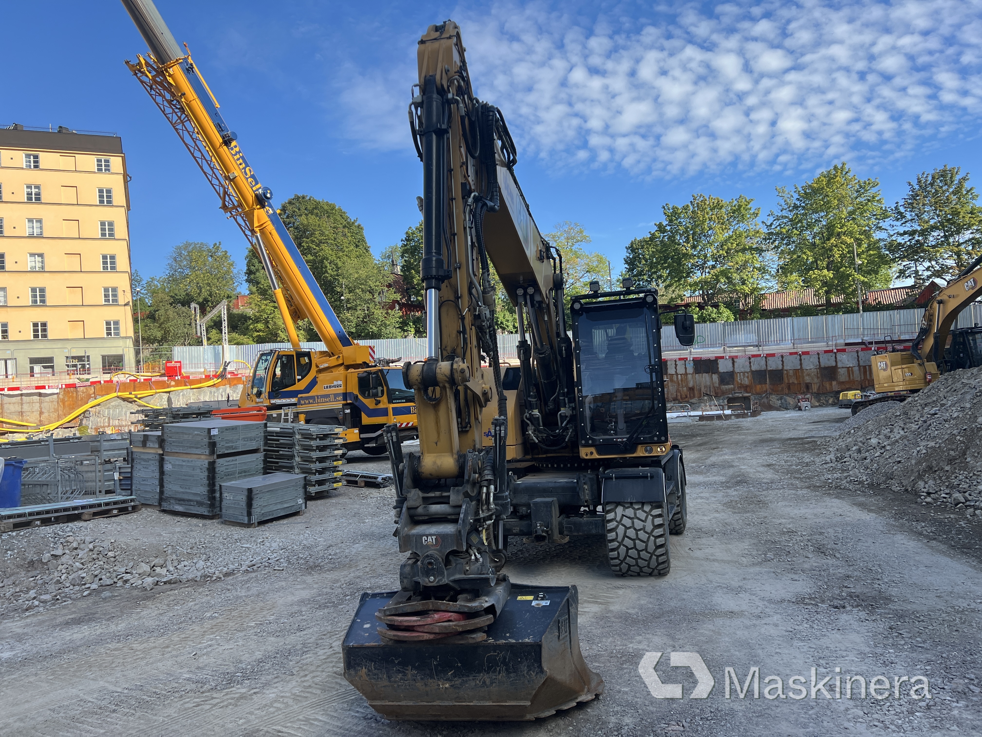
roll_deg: +2.7
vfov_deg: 53.1
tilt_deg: +5.5
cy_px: 368
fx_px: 738
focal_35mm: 26
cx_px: 491
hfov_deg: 67.3
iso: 50
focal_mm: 5.7
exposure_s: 1/1838
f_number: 1.5
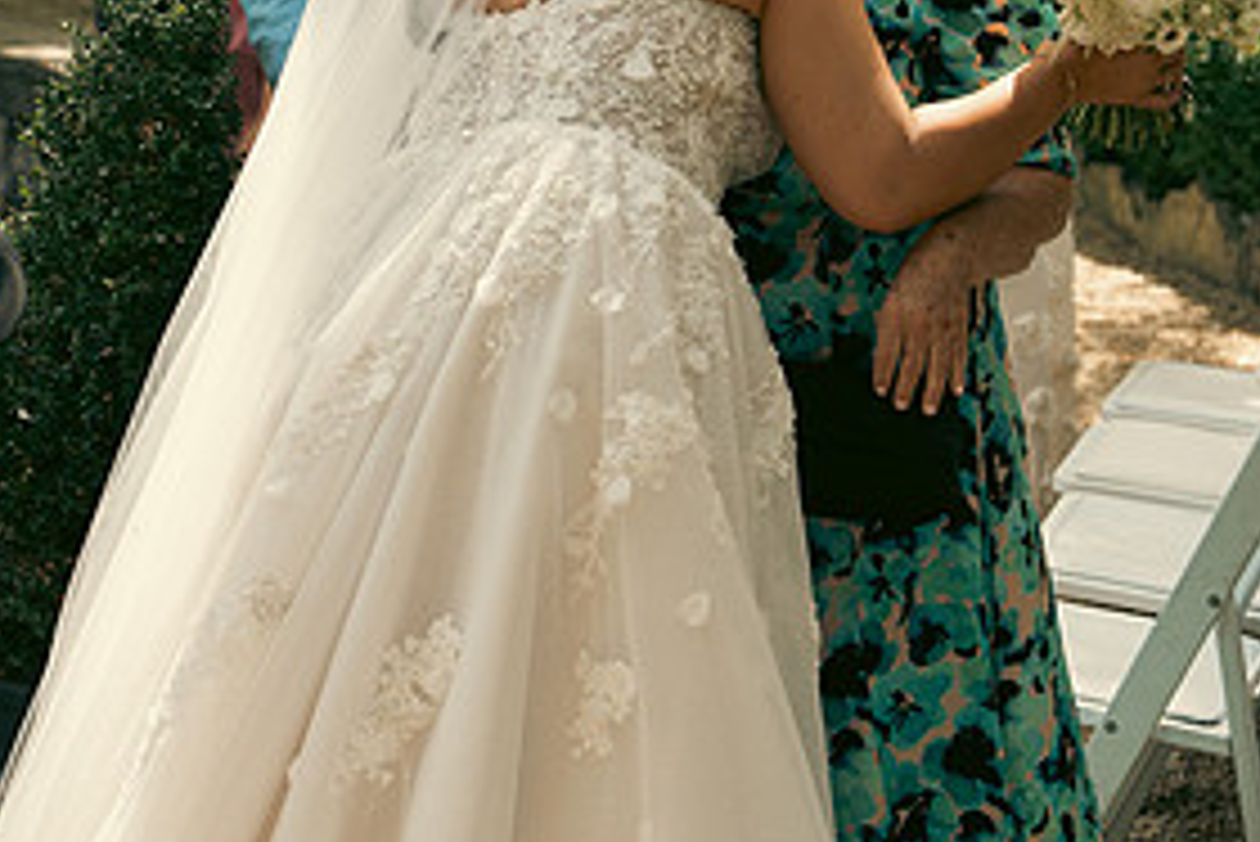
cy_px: 173
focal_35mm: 112
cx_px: 338
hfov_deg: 18.2
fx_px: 3922
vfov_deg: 12.2
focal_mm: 54
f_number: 3.5
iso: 160
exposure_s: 1/200
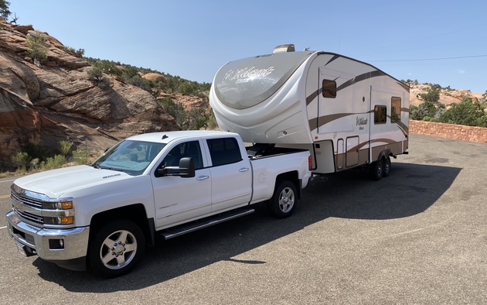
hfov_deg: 66.5
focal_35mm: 28
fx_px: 372
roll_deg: -2.4
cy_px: 160
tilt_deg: -5.6
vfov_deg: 44.5
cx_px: 244
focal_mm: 4.25
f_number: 1.8
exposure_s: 1/2817
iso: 32
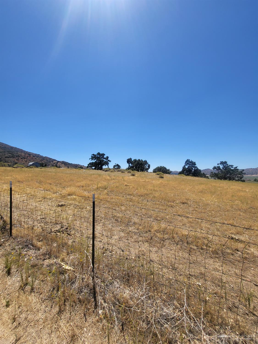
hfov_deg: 89.9
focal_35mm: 13
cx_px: 129
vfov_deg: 106.2
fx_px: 129
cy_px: 172
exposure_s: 1/1339
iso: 32
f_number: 2.2
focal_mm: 1.74
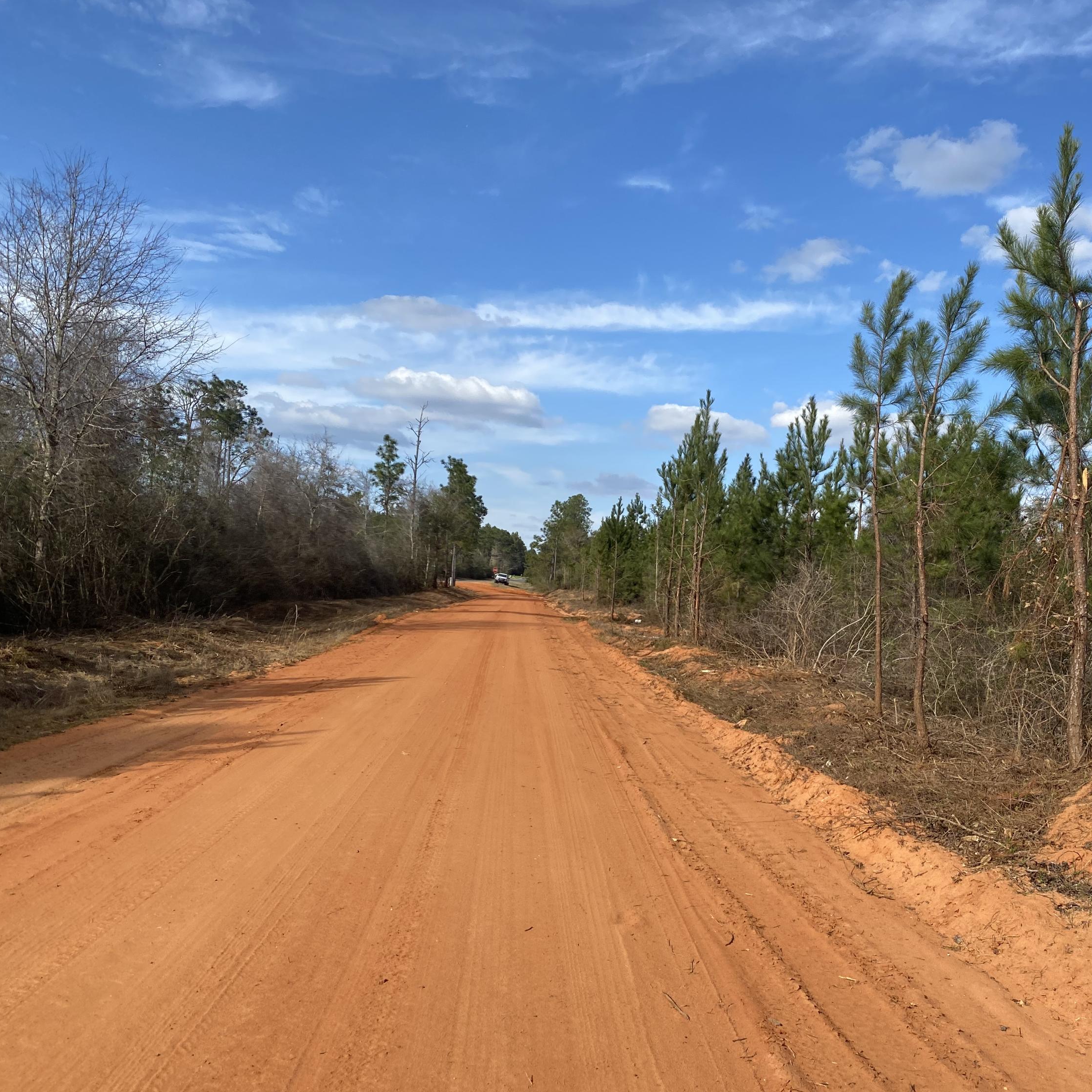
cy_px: 543
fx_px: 1106
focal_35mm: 31
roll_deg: -4.5
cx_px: 704
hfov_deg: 51.8
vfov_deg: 52.5
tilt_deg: +5.3
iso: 32
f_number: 1.8
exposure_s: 1/2268
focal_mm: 4.25
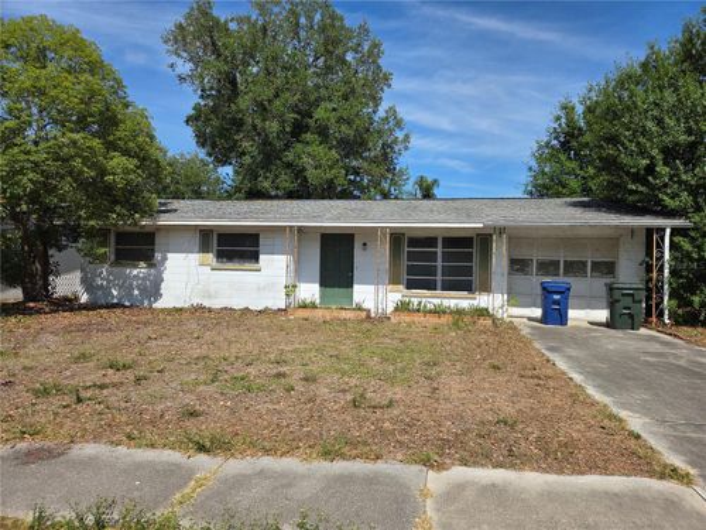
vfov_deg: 58.9
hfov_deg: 73.9
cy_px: 265
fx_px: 469
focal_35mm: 23
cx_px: 353
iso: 80
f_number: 1.8
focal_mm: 5.4
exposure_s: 1/5545
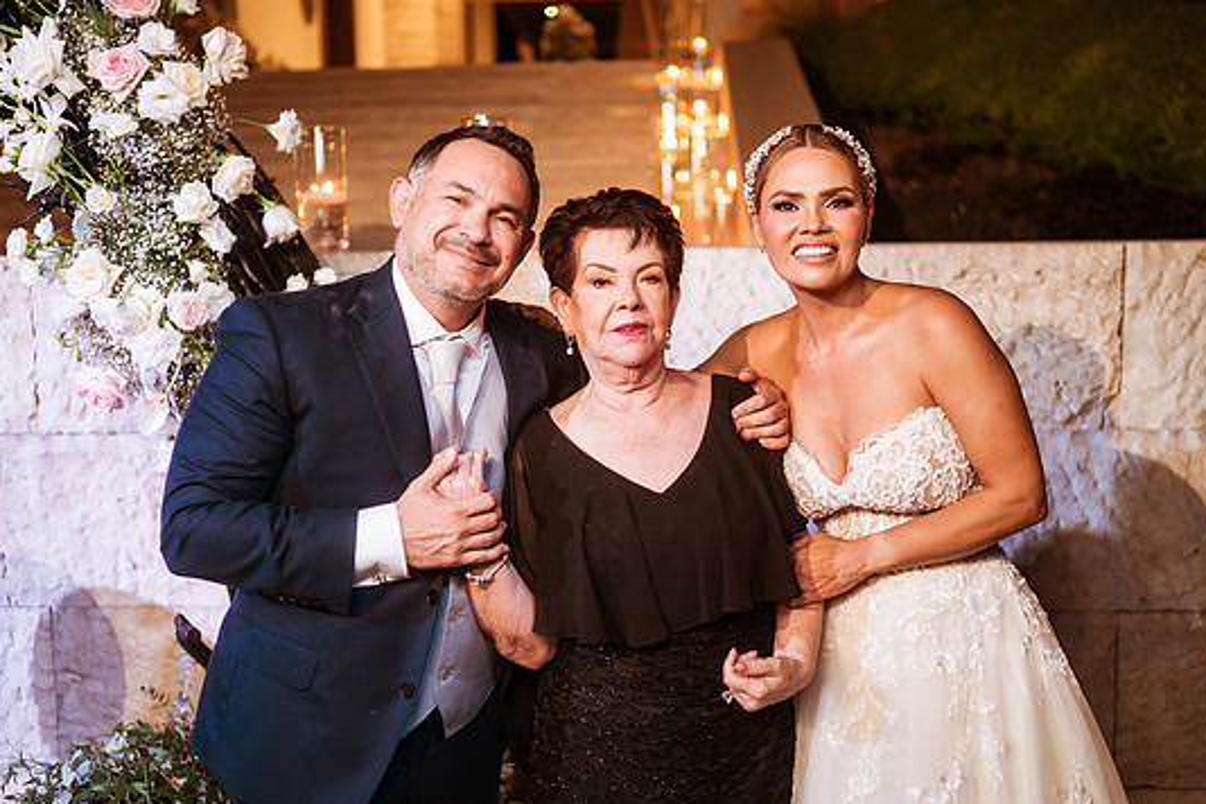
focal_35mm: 38
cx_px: 610
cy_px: 400
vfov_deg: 35.1
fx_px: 1273
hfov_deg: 50.7
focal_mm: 35
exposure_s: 1/160
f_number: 1.8
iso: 1250
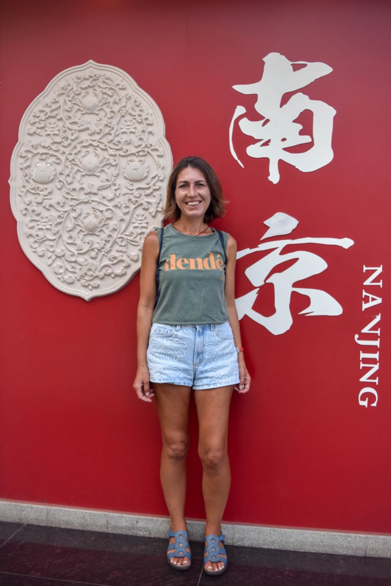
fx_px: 538
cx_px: 196
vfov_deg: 57.2
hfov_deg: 40.0
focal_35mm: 33
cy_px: 293
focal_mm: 22
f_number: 4
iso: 400
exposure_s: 1/1000
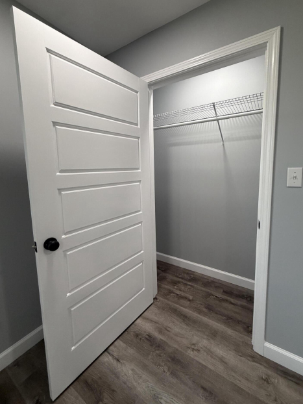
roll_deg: +0.8
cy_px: 189
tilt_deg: -6.0
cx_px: 158
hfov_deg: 81.7
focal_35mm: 15
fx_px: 175
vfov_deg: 98.0
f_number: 2.2
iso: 250
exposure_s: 1/120
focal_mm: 2.22
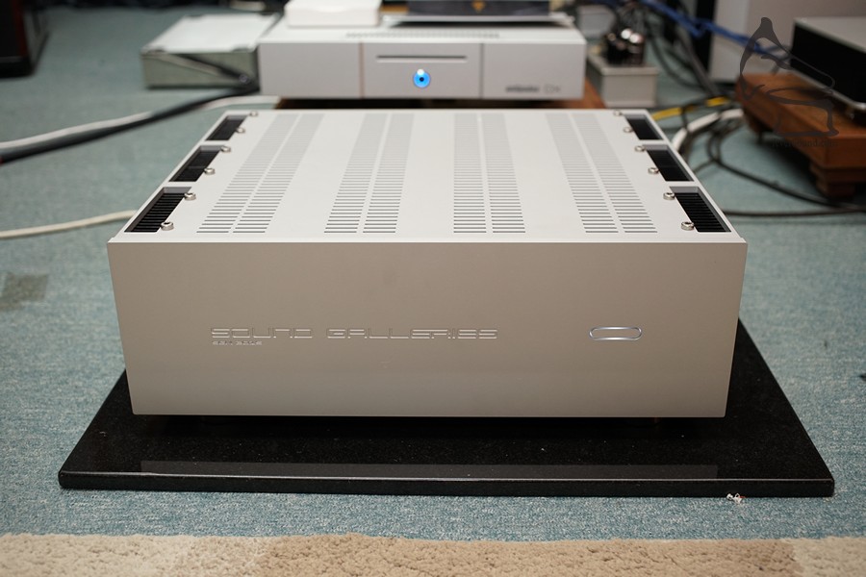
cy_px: 288
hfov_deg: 48.5
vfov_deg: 33.4
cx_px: 433
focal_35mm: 40
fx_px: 962
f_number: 4
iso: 800
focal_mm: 40
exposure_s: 1/60
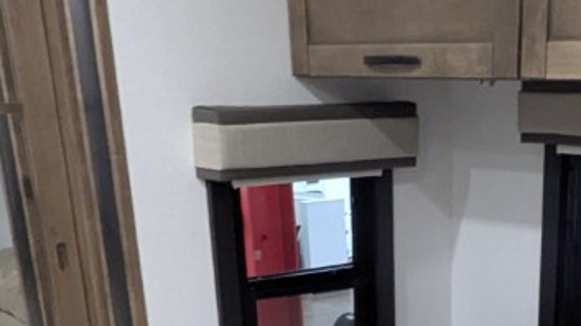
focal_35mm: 69
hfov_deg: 30.0
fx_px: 1062
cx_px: 447
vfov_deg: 14.2
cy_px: 683
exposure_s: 1/40.6
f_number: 2.2
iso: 634
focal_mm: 2.35
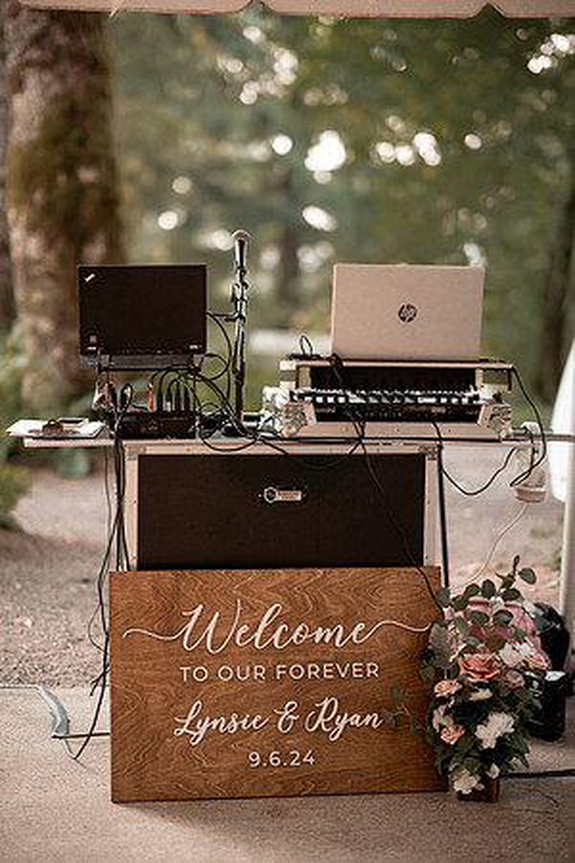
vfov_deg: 23.9
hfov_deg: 16.1
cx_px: 288
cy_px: 432
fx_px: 2036
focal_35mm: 85
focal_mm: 85
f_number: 1.4
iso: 160
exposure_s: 1/640
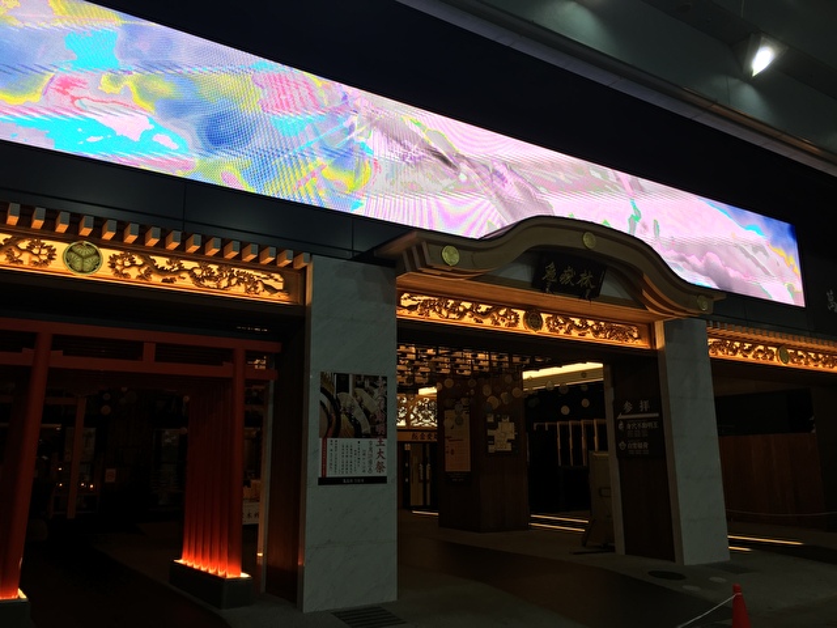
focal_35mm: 29
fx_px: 701
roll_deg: -0.2
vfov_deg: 48.2
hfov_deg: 61.7
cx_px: 418
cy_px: 314
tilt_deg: +11.7
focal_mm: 4.15
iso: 32
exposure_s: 1/120
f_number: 2.2
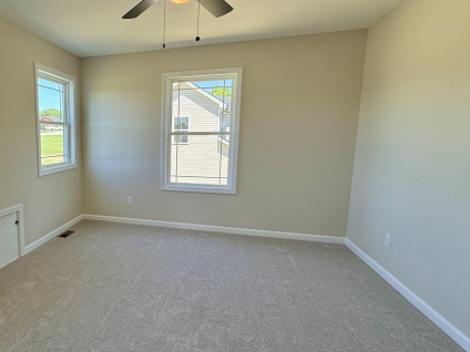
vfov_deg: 61.1
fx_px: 299
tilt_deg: -7.1
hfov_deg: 71.2
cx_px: 118
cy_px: 176
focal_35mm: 22
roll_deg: -0.3
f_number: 2.2
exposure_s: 1/154
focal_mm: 2.22
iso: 64
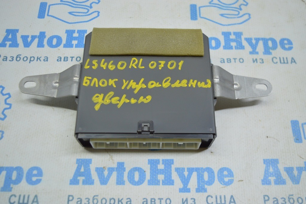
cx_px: 153
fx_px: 331
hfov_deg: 49.6
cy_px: 102
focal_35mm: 39
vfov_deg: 34.2
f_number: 4
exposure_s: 1/80
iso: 400
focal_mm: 26
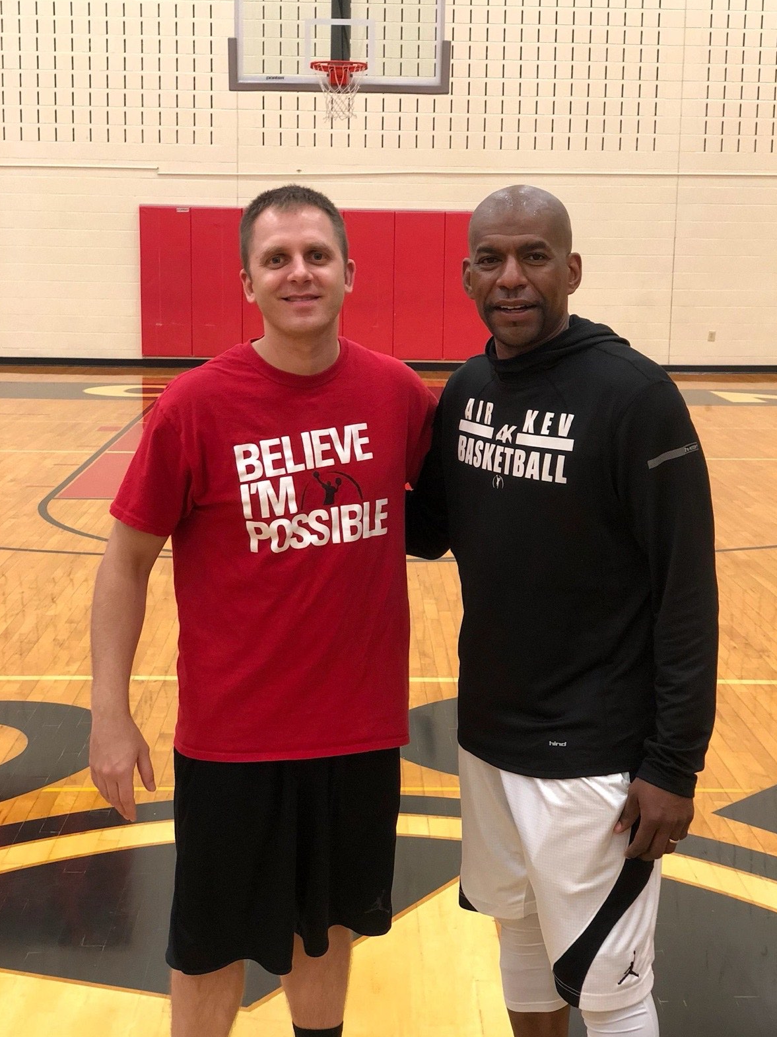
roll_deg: -1.1
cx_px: 391
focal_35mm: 53
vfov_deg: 36.2
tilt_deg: -10.1
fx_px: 1587
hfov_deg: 27.5
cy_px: 523
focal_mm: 6
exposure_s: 1/30
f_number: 2.4
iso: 160
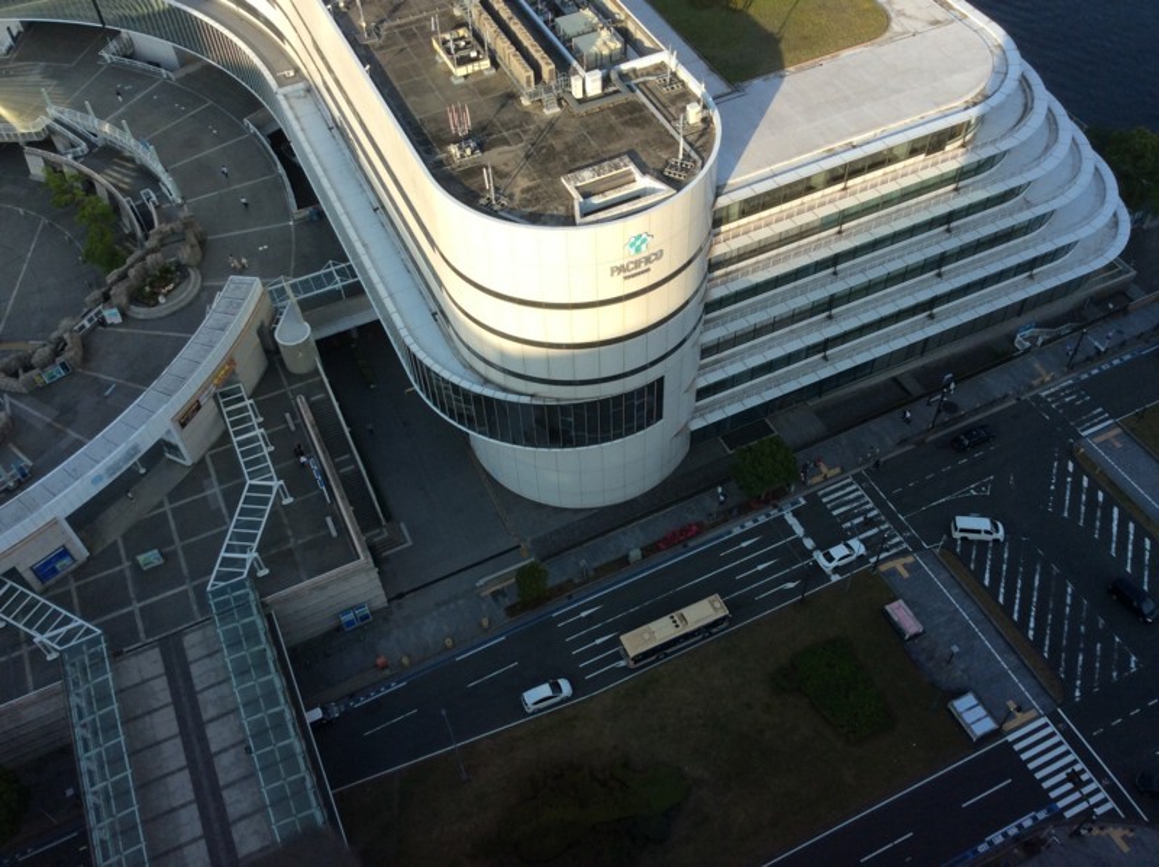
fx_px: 1070
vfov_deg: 44.1
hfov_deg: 56.9
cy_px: 434
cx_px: 580
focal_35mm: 32
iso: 32
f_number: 2.4
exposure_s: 1/515
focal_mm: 3.3
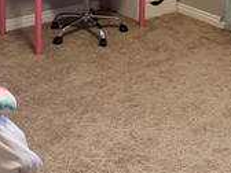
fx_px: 661
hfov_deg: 19.8
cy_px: -48
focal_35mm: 99
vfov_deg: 14.4
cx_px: 142
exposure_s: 1/30
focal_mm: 4.3
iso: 250
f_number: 2.4
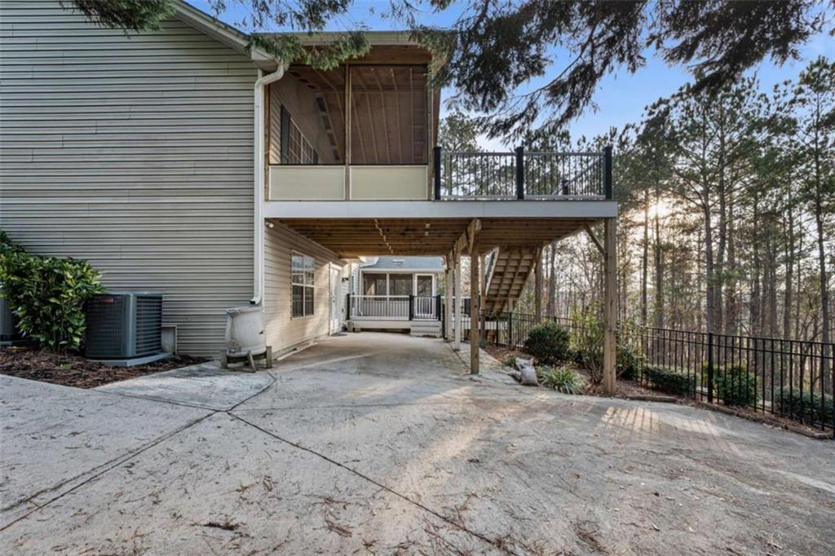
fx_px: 325
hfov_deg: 104.3
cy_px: 278
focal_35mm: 14
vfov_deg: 81.2
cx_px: 418
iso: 100
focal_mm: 14
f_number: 8
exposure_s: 1/10
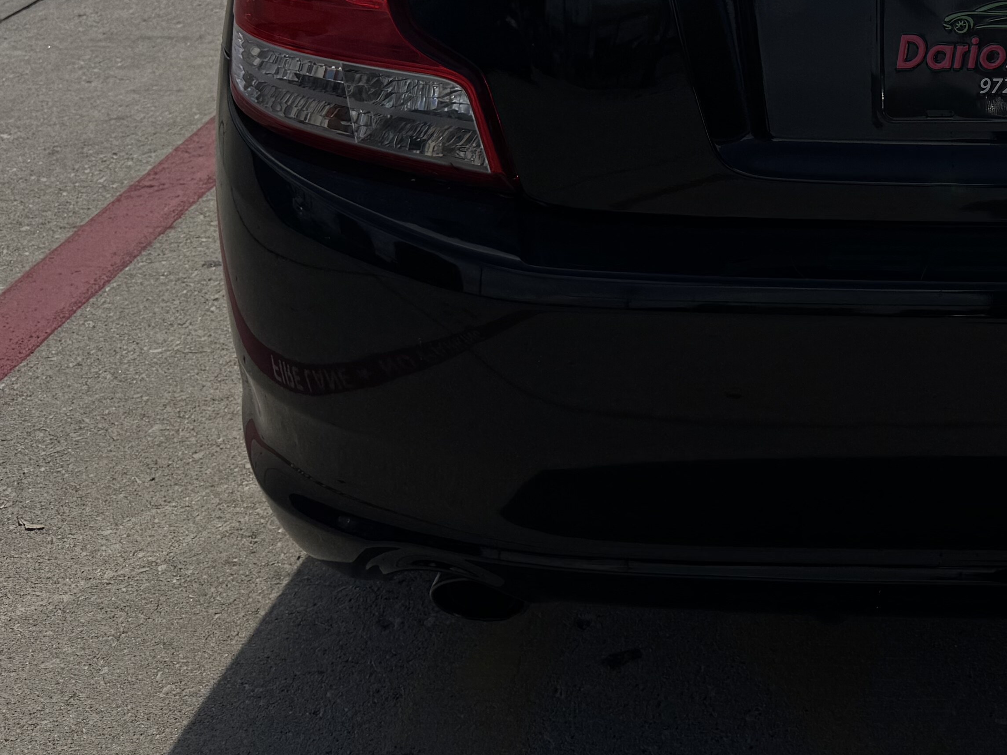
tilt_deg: -15.6
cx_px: 1004
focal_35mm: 60
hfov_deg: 30.0
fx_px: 1746
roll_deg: +0.4
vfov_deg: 23.0
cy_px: -69
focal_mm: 6.76
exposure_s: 1/12346
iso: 80
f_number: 1.78
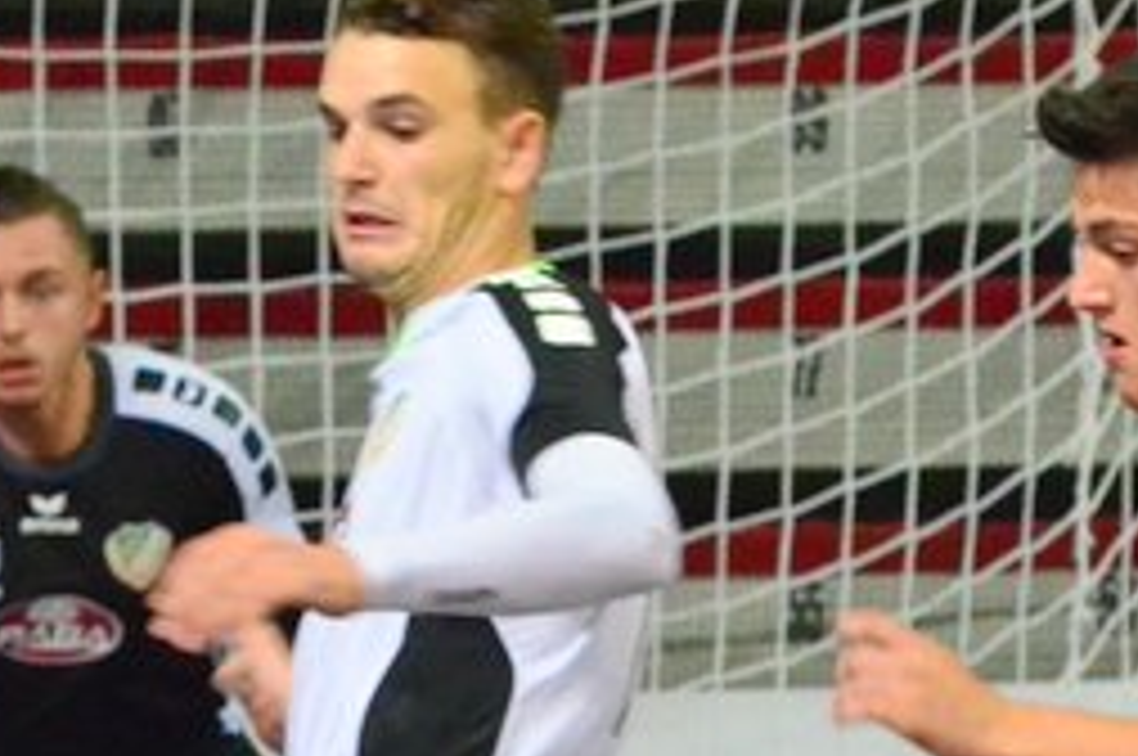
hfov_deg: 2.8
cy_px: 706
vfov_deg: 1.9
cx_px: 4
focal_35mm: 736
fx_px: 23223
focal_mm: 155
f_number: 6.3
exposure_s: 1/400
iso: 6400
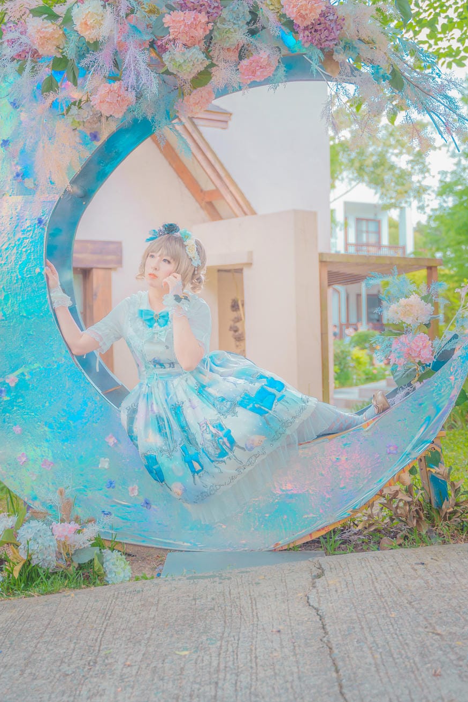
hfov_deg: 28.0
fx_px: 936
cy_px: 275
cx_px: 172
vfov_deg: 40.9
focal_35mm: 48
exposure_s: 1/200
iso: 250
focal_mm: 35
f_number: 2.8
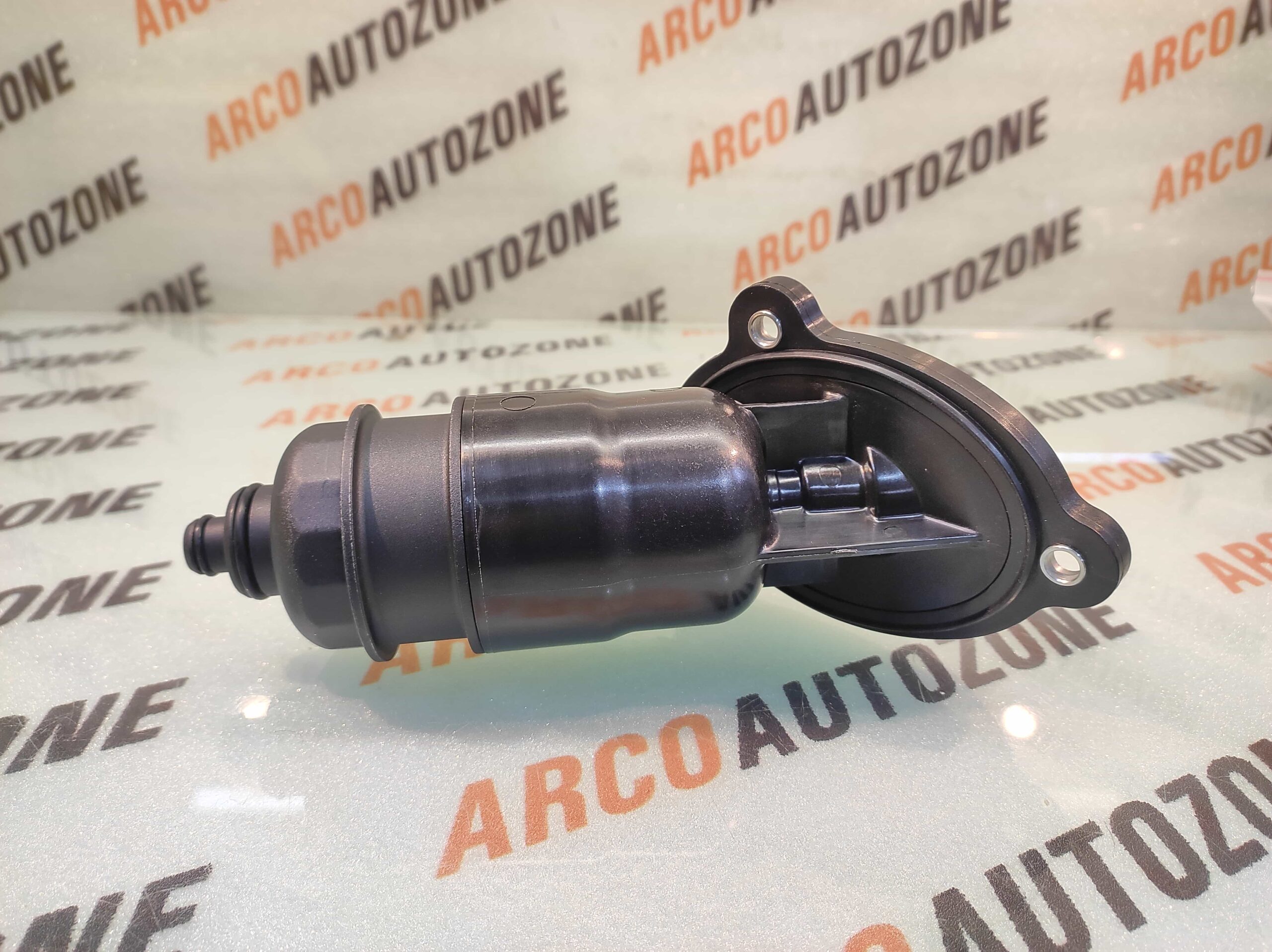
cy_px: 476
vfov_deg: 74.7
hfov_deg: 91.1
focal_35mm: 17
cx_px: 636
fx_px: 624
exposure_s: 1/33
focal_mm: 4.74
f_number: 1.79
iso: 258
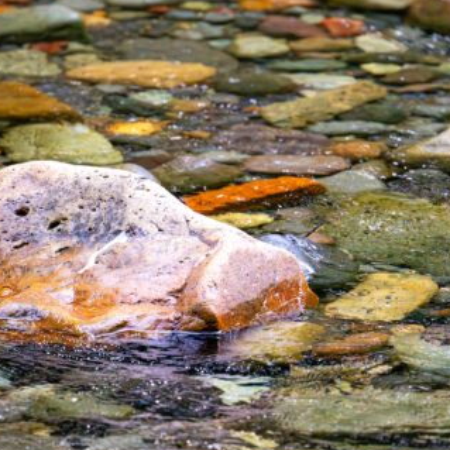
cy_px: 310
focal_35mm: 1639
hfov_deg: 1.1
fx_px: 24106
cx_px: 296
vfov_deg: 1.1
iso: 5600
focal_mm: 800
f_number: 6.3
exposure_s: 1/1600
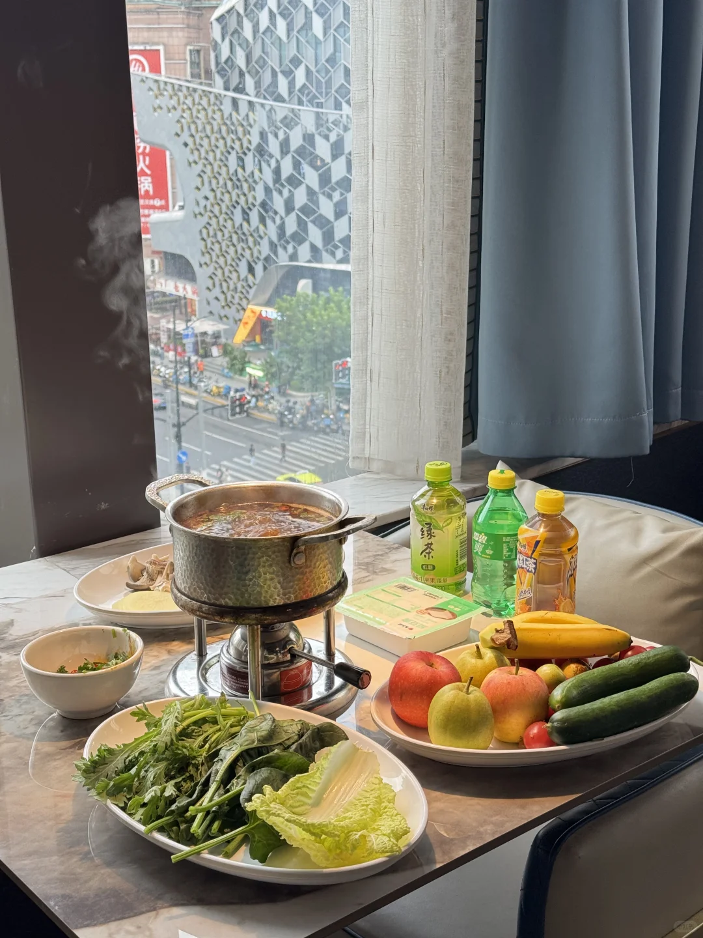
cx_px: 352
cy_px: 469
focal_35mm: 48
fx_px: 1300
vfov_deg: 39.7
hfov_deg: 30.3
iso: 100
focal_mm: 6.76
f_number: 1.78
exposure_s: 1/100
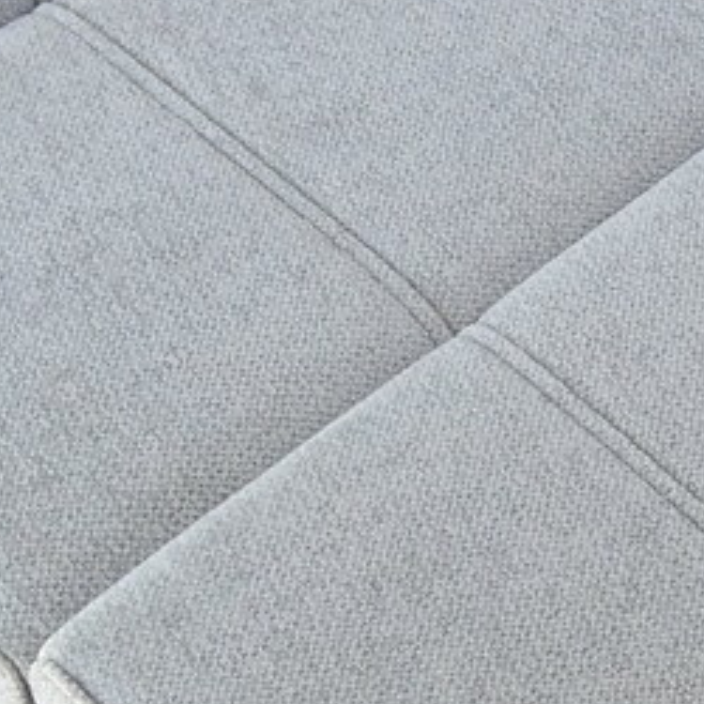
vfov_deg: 12.8
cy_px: 431
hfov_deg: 12.4
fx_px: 3129
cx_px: 946
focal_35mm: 136
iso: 125
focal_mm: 4.3
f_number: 3.3
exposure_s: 1/60
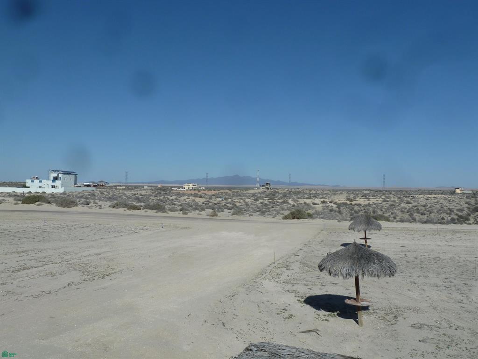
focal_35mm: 29
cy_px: 180
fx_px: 400
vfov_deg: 48.2
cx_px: 239
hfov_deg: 61.7
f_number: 5.6
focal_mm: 4.7
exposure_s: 1/1000
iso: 80
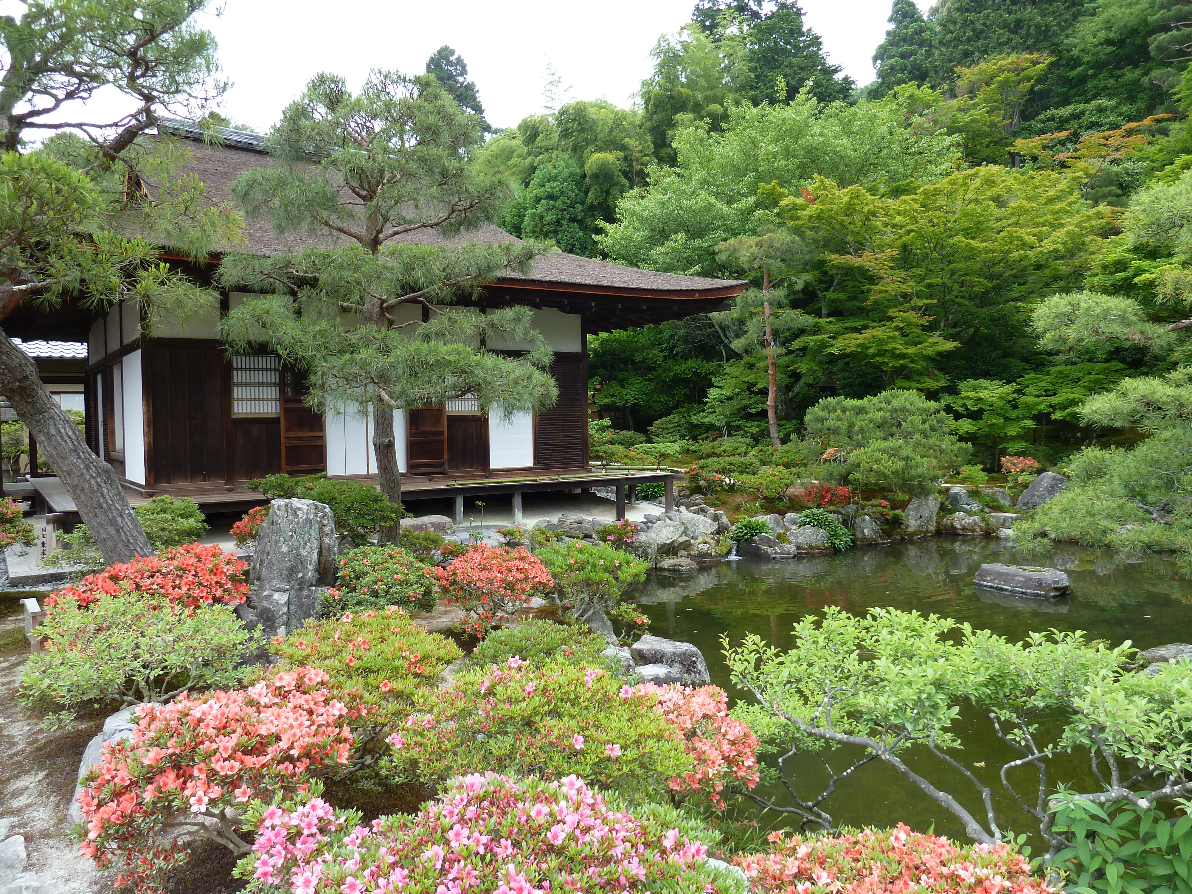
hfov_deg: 69.4
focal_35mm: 25
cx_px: 596
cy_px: 447
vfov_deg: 54.9
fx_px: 861
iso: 80
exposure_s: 1/80
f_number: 3.3
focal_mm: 4.1
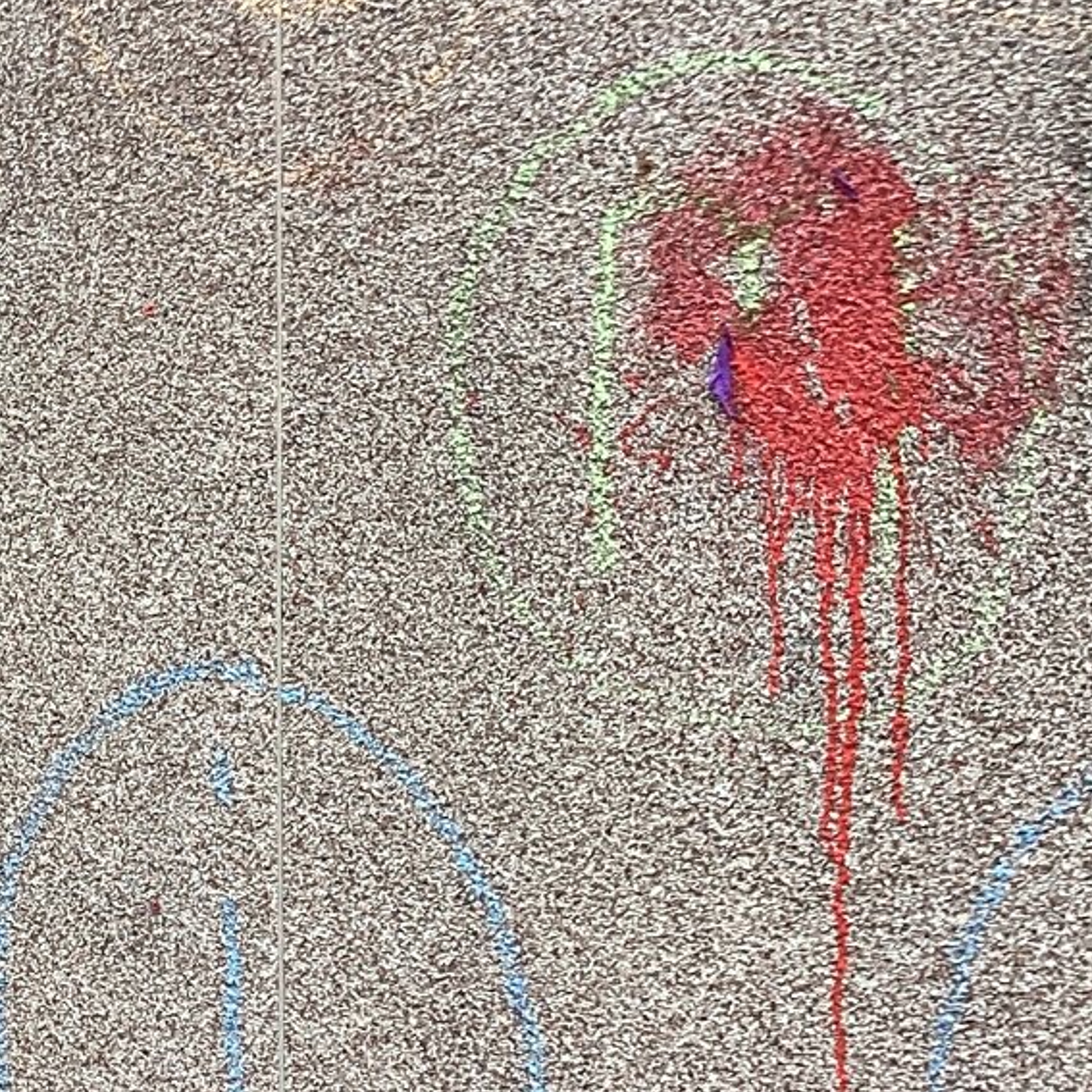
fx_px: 3533
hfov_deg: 16.8
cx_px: -248
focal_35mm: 99
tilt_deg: -7.2
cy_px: 537
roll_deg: +0.4
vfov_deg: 17.6
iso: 25
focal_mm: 3.3
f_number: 2.4
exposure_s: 1/100
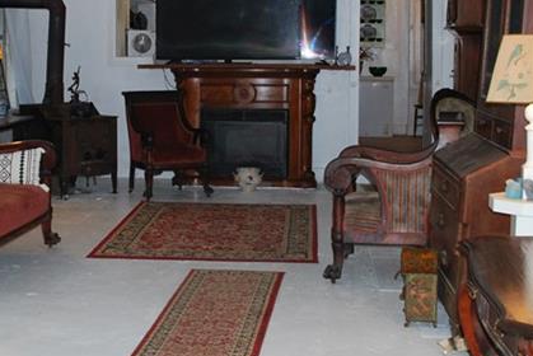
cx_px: 173
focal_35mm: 66
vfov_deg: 20.5
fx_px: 978
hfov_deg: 30.2
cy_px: 108
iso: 200
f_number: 3.5
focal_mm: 18
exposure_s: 1/60
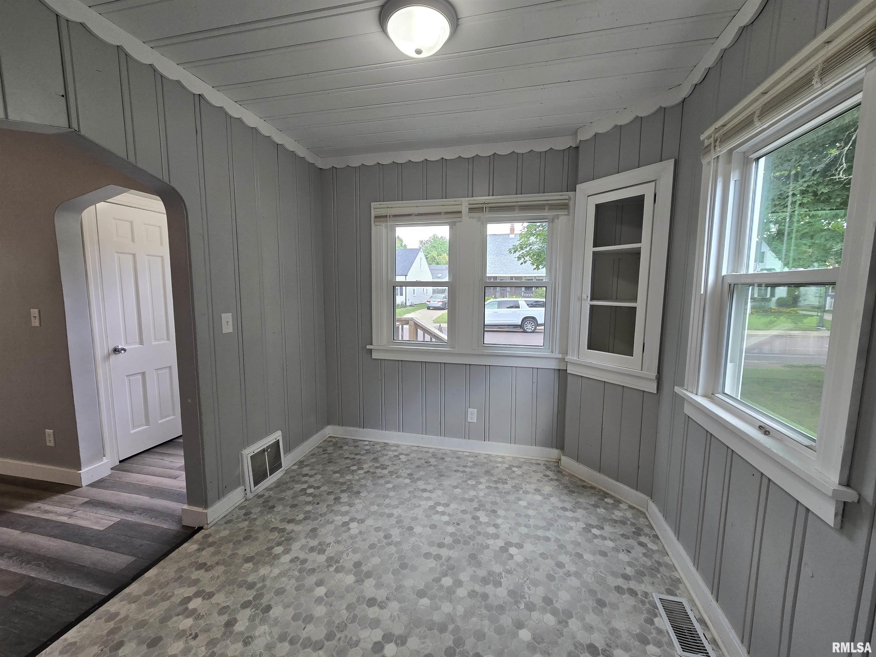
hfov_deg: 106.2
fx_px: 329
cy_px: 328
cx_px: 438
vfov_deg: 89.9
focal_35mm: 13
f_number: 2.2
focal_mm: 2.2
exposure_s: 1/60
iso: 64
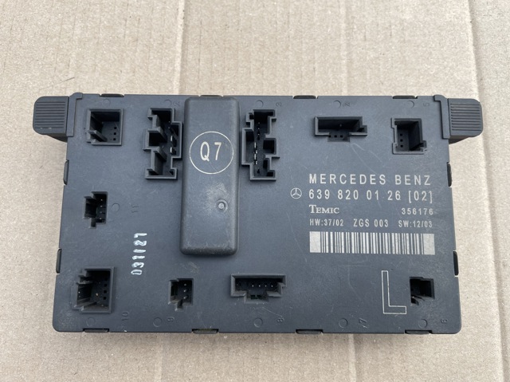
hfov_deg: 67.3
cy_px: 191
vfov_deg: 53.0
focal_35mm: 26
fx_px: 383
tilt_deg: -79.1
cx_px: 255
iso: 32
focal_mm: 4.2
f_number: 1.6
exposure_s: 1/263
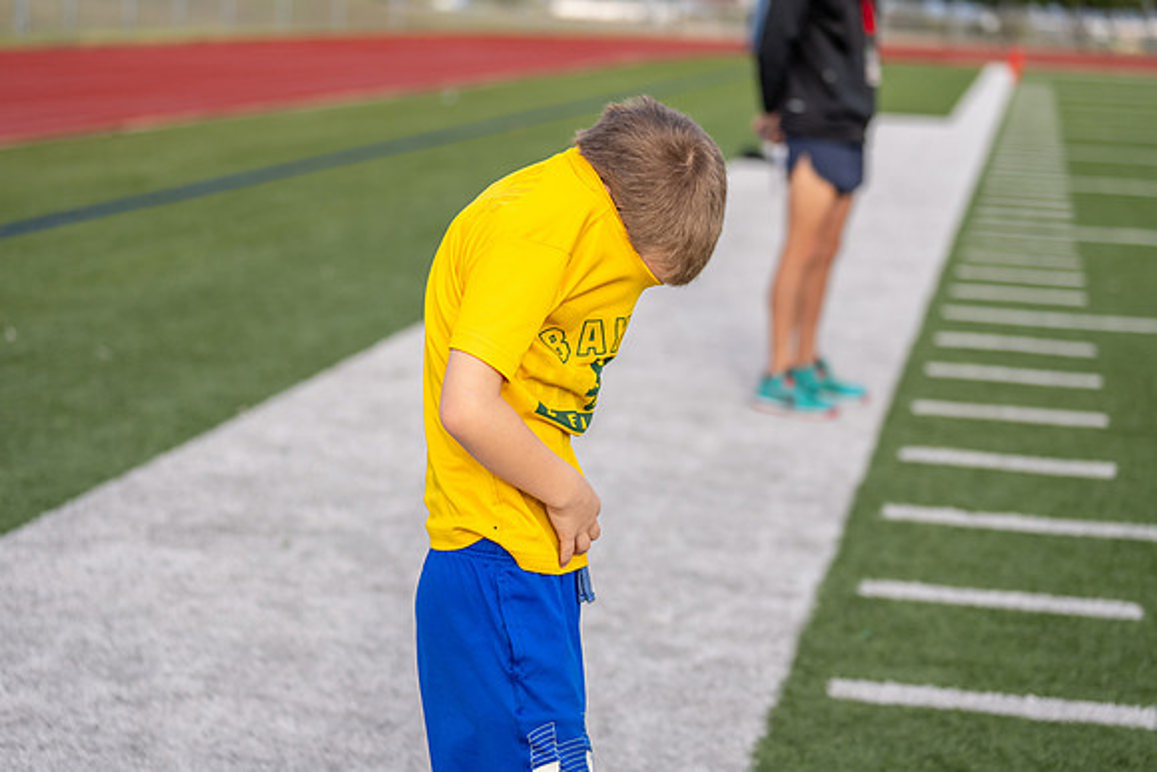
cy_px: 387
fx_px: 2508
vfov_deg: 17.5
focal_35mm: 78
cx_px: 578
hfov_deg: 26.0
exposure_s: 1/2500
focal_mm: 70
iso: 320
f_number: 2.8
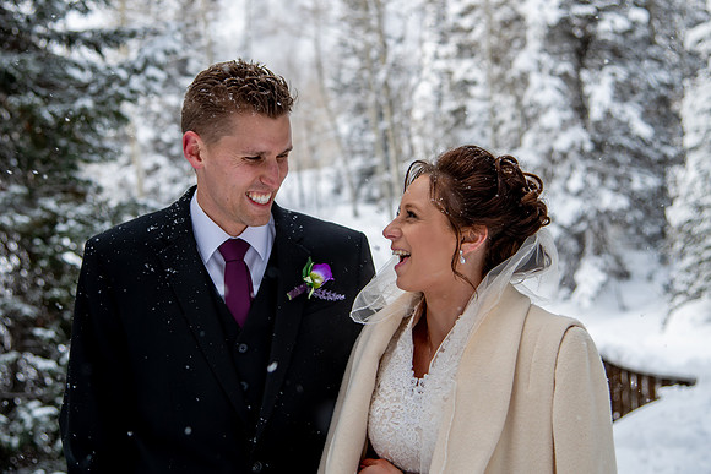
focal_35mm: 73
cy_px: 176
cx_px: 302
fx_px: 1441
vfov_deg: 18.7
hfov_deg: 27.7
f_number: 4.5
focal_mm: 58
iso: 200
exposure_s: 1/250
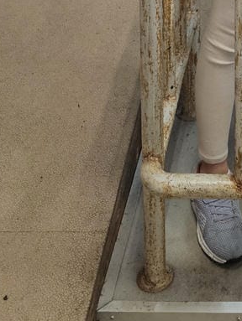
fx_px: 893
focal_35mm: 96
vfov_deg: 16.4
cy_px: -289
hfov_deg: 14.6
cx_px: 331
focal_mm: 6.3
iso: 320
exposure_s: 1/120
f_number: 1.7
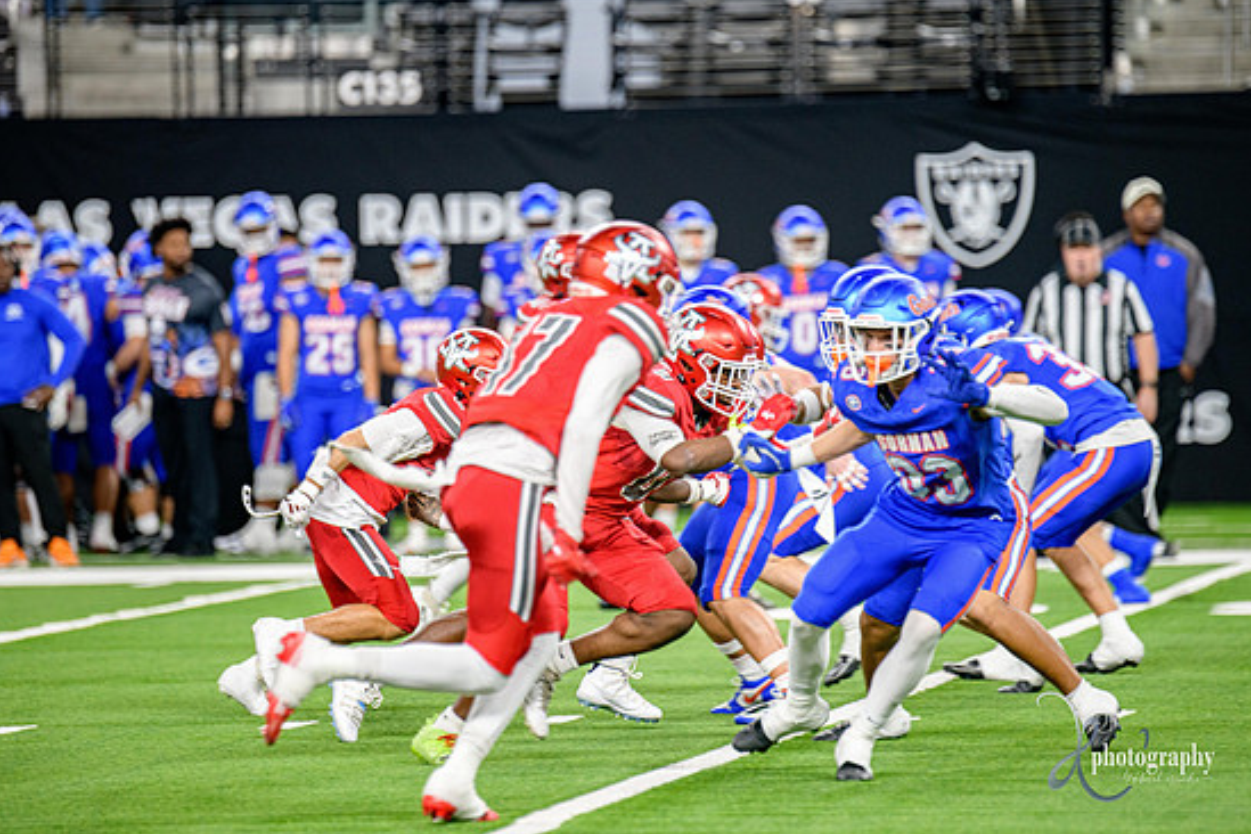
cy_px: 418
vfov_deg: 4.3
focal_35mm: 317
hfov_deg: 6.5
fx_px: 11015
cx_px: 620
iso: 1250
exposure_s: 1/400
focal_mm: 300
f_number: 2.8
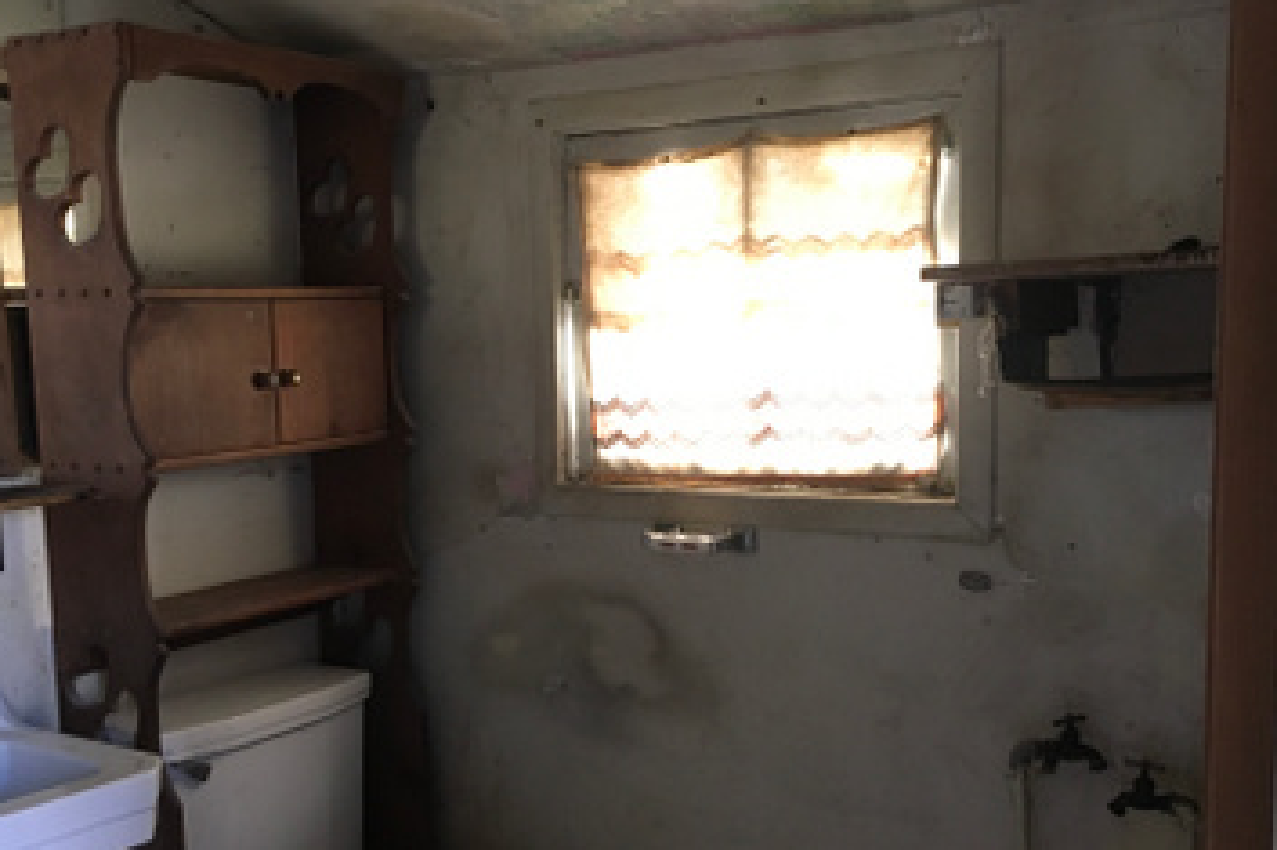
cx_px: 629
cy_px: 543
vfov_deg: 32.4
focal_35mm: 41
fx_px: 1454
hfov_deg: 47.4
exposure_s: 1/30
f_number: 2.2
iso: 160
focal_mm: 4.15
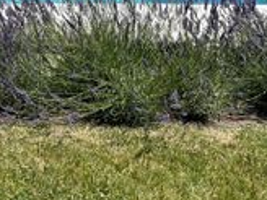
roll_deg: -1.5
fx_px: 733
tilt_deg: -7.3
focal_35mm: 95
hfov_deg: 18.1
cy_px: -96
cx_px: -151
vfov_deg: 14.5
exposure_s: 1/4292
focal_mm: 4.2
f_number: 1.6
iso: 32
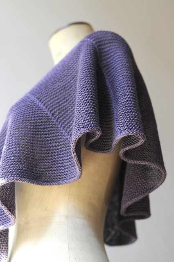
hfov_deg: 18.1
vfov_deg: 27.0
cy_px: 131
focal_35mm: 75
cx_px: 87
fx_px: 545
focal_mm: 50
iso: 200
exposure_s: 1/200
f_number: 2.5
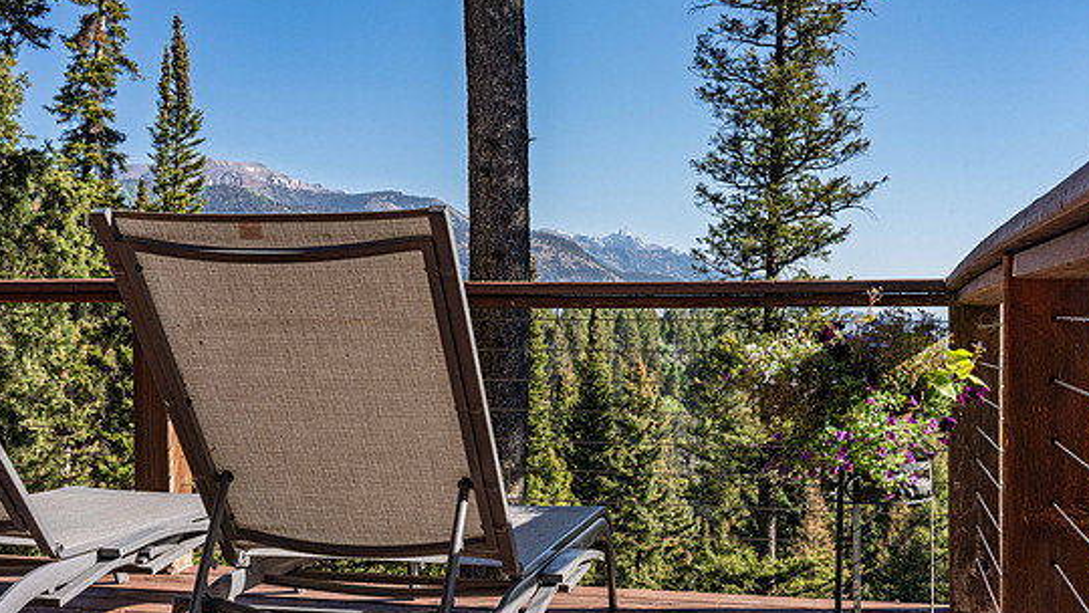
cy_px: 332
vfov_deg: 26.5
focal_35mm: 45
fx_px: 1300
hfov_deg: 45.4
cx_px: 573
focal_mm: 40
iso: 400
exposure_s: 1/400
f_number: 18
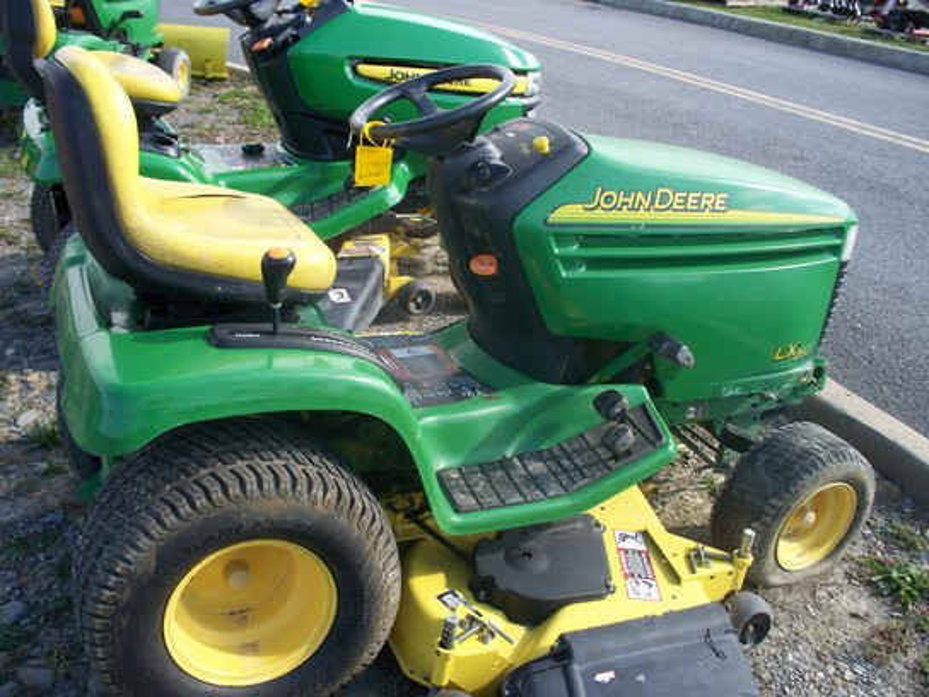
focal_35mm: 36
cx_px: 464
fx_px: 966
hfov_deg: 51.4
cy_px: 348
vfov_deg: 39.7
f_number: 2.8
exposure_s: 1/250
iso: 64
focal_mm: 7.54
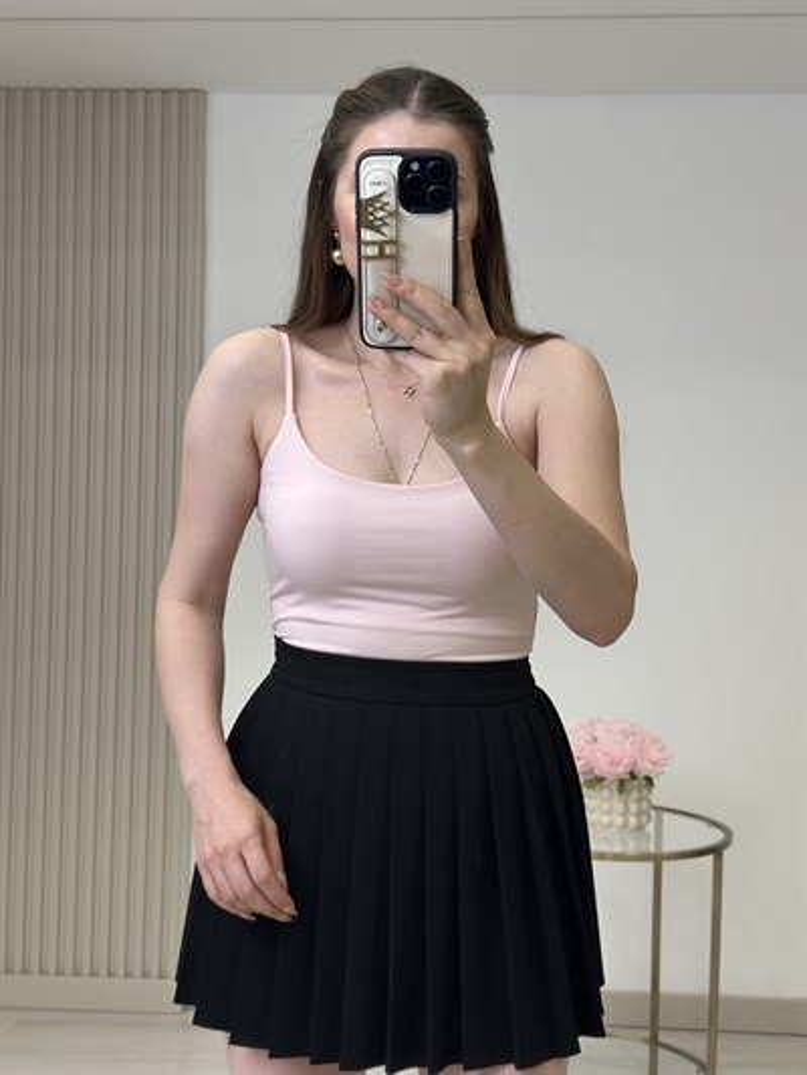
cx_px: 404
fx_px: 1491
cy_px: 538
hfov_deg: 30.3
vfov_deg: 39.6
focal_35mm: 48
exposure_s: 1/293
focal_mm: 6.86
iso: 80
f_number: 1.78
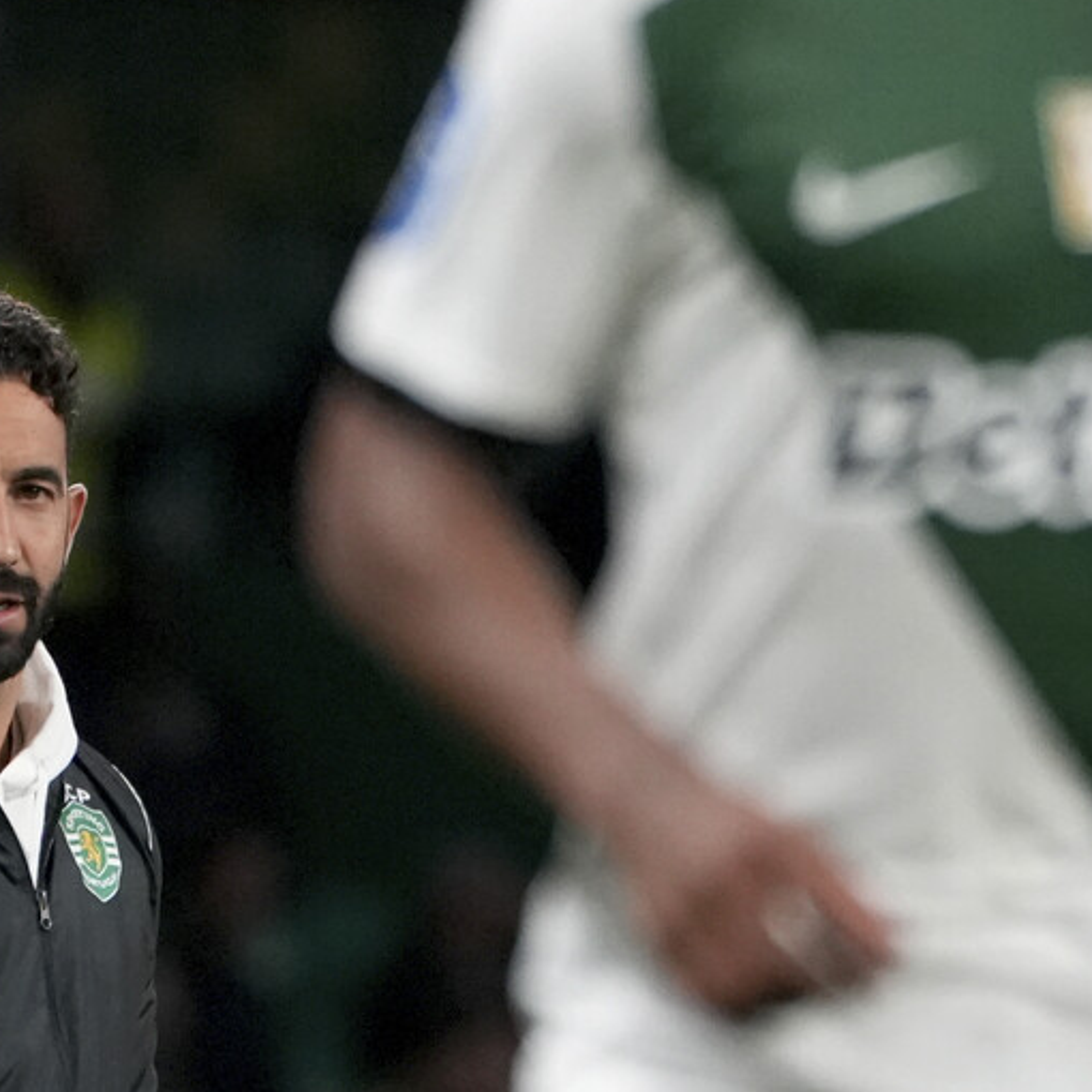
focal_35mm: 1600
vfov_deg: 1.1
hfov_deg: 1.1
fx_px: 57105
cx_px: -15
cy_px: 665
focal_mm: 400
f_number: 5.6
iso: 4000
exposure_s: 1/1250
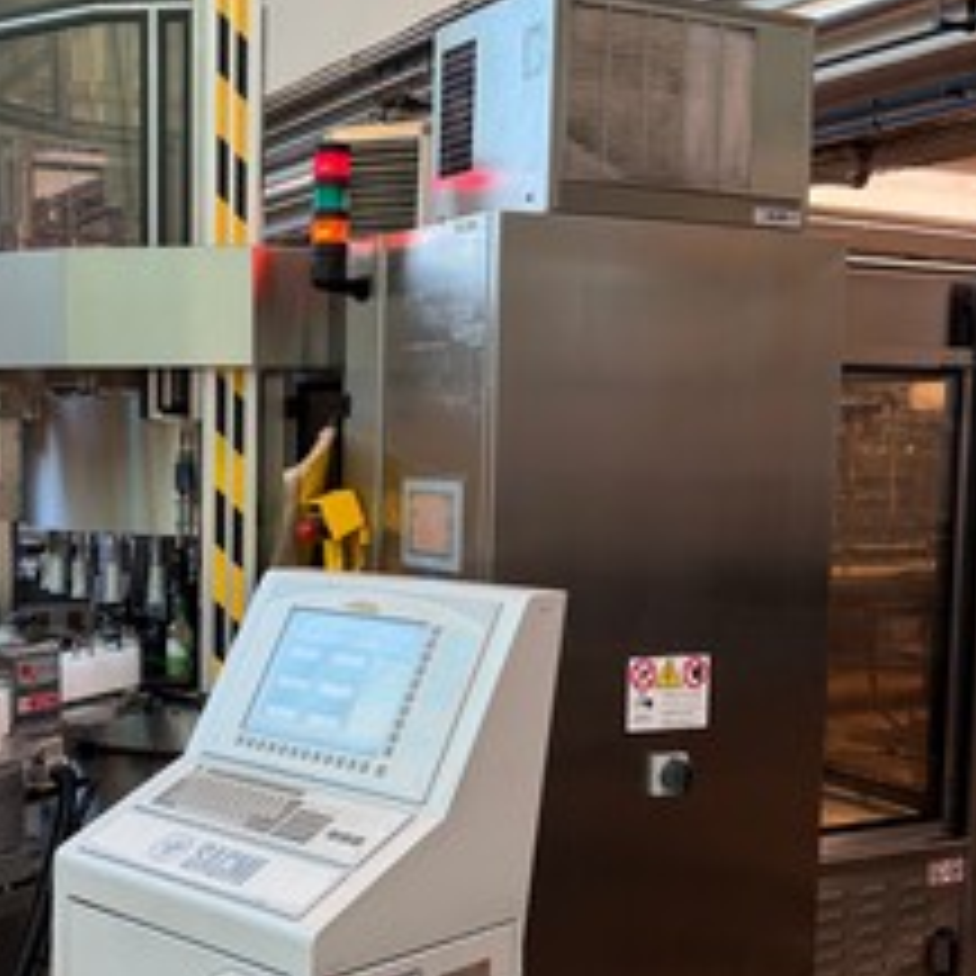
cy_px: 567
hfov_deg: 35.4
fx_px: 1499
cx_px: 270
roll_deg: -0.5
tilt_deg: -4.9
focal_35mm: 47
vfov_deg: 36.0
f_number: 1.78
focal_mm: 6.76
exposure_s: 1/50
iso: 125
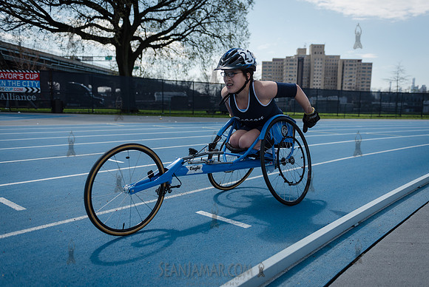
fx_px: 362
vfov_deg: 43.3
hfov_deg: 61.3
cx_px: 232
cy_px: 155
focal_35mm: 30
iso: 100
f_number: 3.2
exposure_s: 1/2000
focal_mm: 28
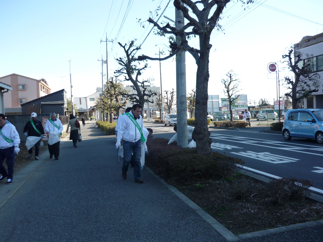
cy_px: 121
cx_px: 162
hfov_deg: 55.4
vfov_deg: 42.9
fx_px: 308
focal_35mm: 33
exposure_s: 1/400
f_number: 2.8
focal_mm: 5.5
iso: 100
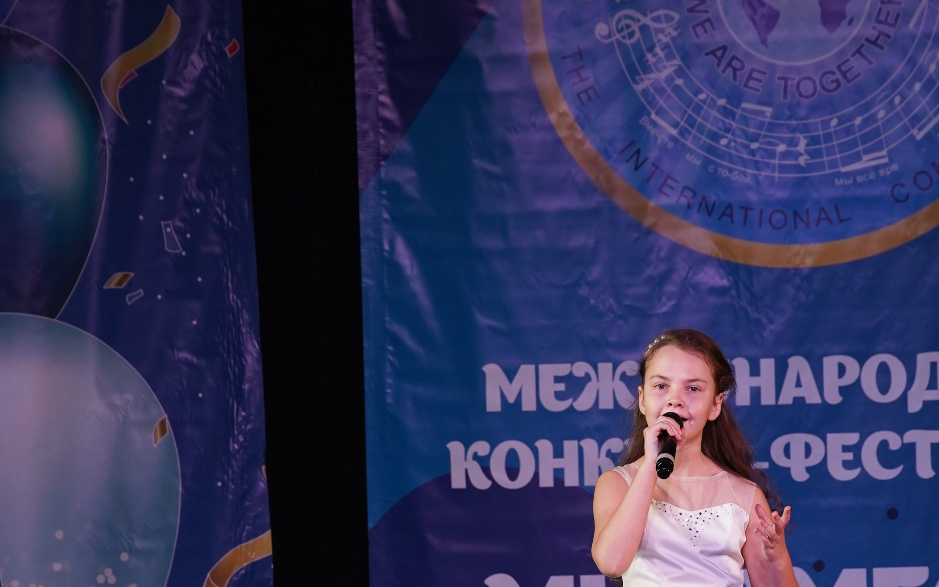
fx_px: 7652
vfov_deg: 4.4
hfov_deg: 7.0
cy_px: 479
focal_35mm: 299
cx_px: 609
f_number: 4
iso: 1600
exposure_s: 1/400
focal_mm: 150
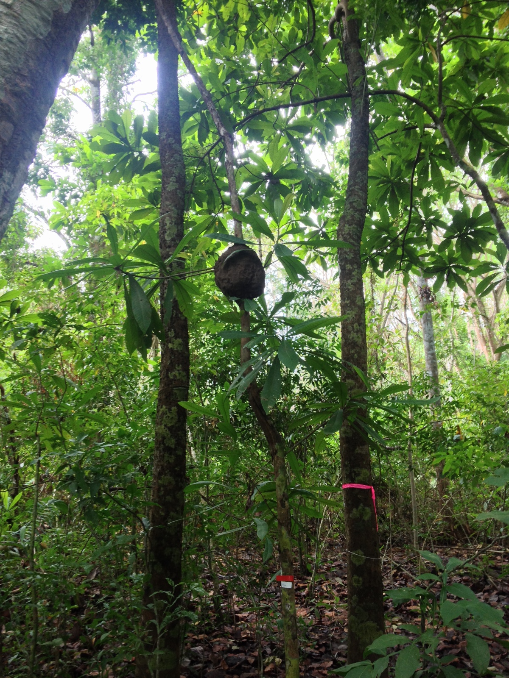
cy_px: 339
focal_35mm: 35
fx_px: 686
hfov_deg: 40.7
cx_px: 254
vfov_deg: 52.6
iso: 64
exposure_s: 1/40
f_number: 2.4
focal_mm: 4.28
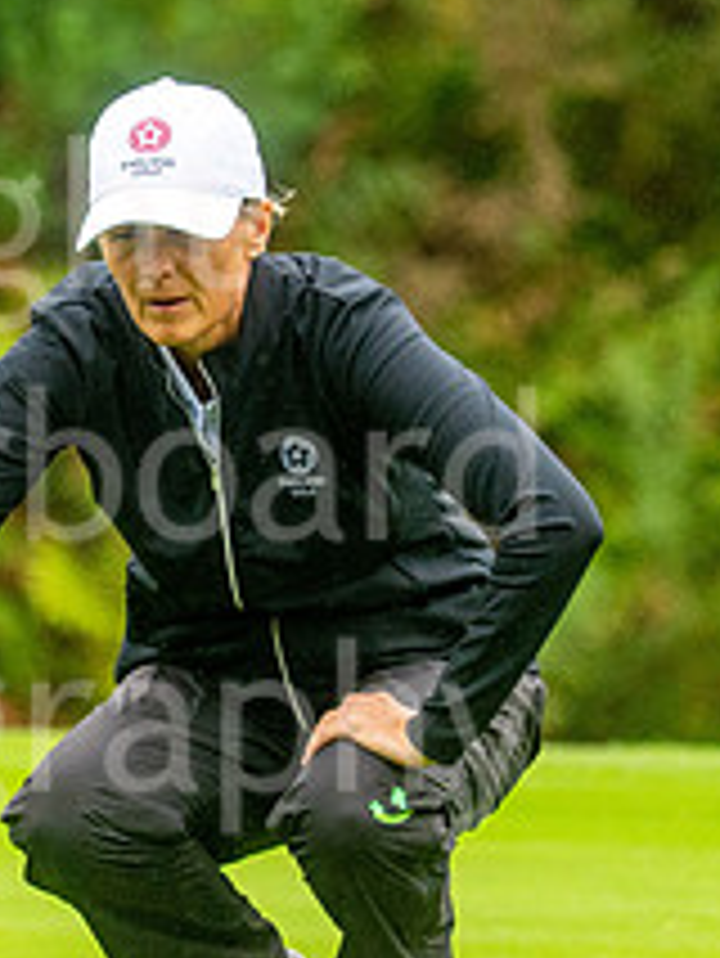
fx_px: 32554
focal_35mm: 1175
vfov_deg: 1.7
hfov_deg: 1.3
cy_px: 508
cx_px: -32
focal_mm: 300
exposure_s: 1/1000
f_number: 4
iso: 800
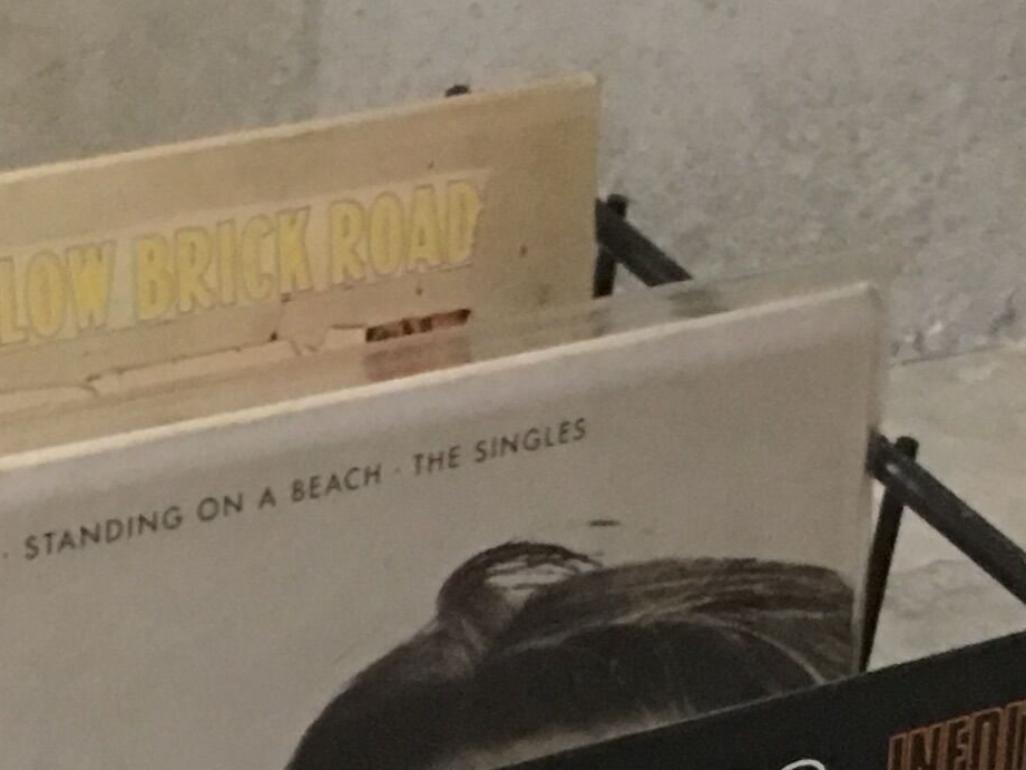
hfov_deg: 15.5
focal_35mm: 127
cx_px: 412
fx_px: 3765
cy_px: 1227
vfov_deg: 11.1
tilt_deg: -40.2
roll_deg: -4.7
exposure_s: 1/4
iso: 125
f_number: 2.2
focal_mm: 4.15
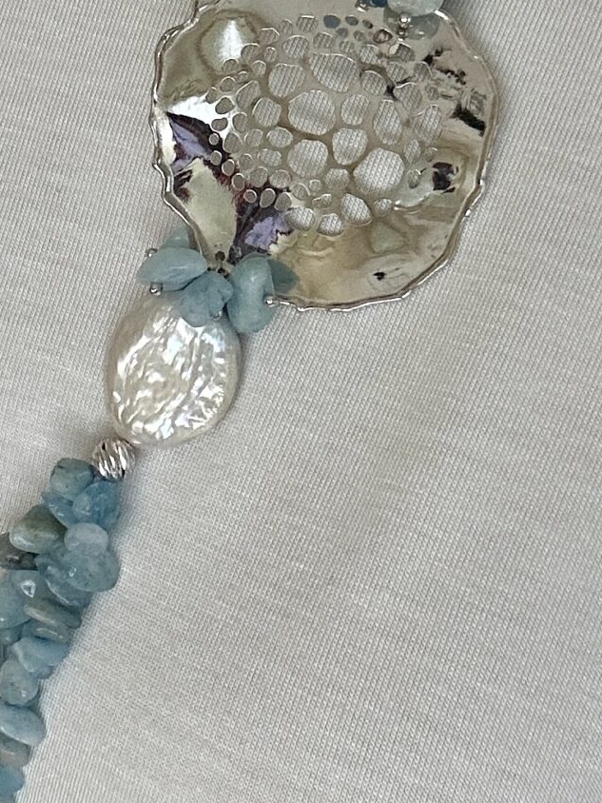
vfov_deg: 21.5
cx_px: 120
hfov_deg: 16.1
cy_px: 336
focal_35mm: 91
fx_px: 2110
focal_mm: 2.69
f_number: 1.9
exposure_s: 1/118
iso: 80
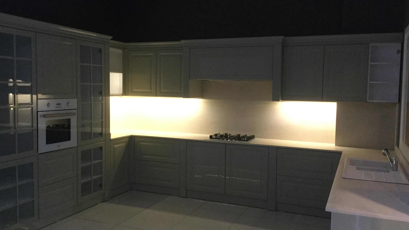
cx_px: 204
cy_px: 113
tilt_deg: -3.7
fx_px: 369
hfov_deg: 58.0
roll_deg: -1.1
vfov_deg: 34.7
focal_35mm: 34
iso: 200
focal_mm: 3.3
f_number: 2.4
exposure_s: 1/25
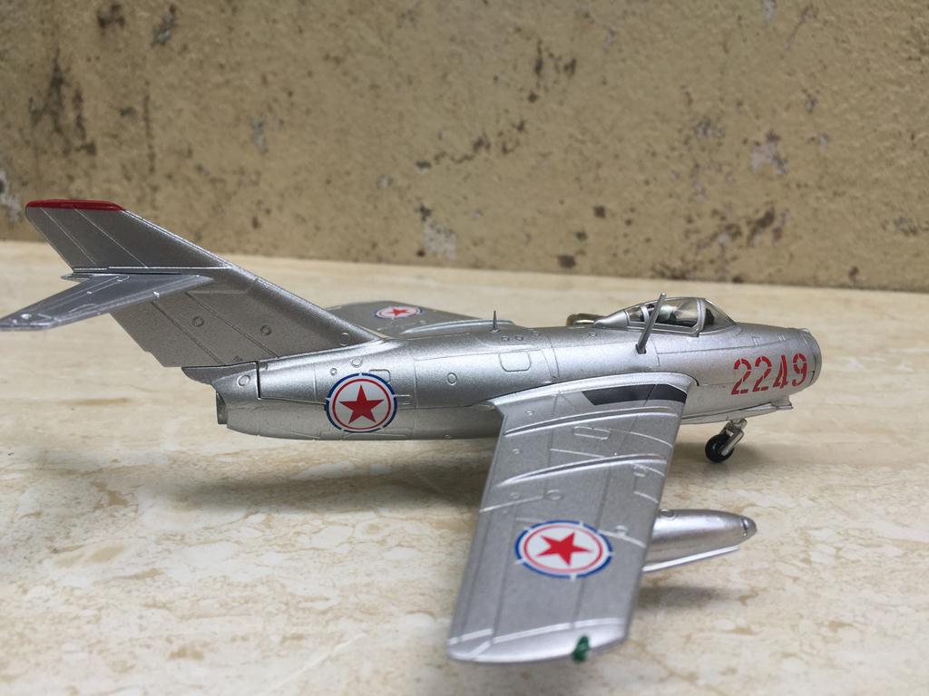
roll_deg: -4.7
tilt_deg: -19.0
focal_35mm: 29
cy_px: 348
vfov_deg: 48.2
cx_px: 464
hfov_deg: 61.7
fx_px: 778
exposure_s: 1/341
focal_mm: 4.15
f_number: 2.2
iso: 32
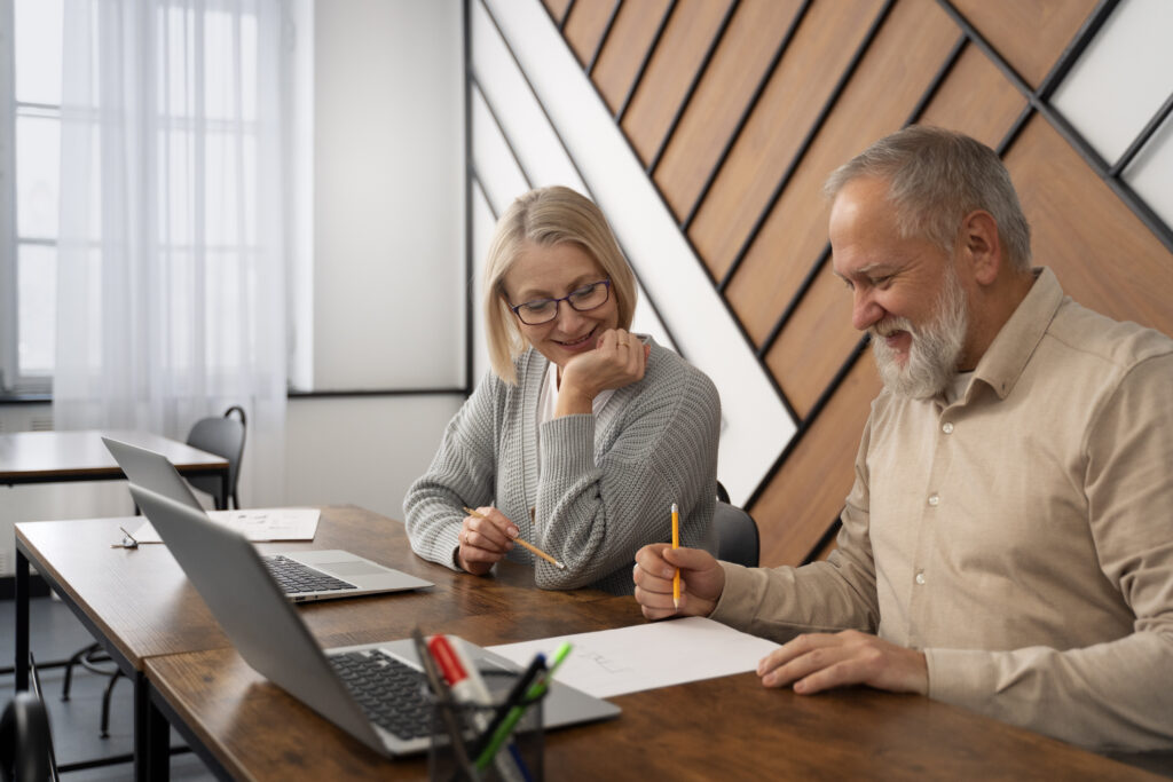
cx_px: 586
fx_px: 1238
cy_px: 391
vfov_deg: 35.1
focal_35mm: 38
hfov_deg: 50.7
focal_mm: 38
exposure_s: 1/250
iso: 1250
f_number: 2.8
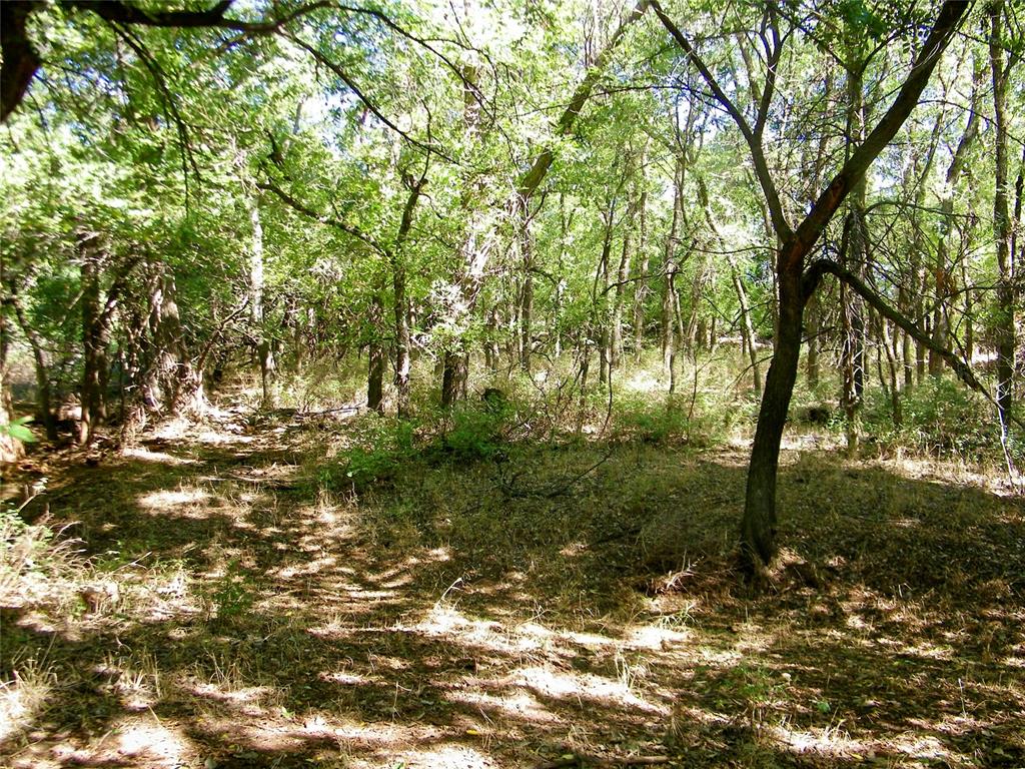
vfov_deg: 41.8
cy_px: 384
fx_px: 1007
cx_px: 512
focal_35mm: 34
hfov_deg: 54.0
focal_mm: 6
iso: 80
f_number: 3.6
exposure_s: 1/60
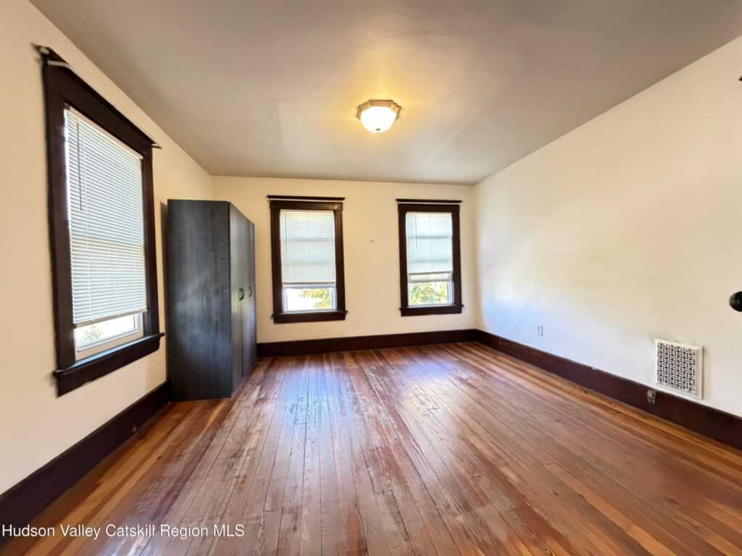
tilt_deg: -0.8
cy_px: 278
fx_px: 300
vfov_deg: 85.7
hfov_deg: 102.1
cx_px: 371
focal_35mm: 14
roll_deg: +1.0
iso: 1000
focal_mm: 2.22
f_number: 2.2
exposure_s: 1/60
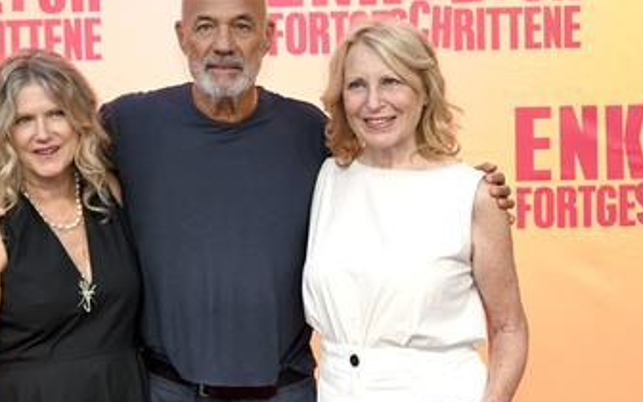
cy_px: 222
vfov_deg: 15.2
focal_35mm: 86
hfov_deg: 24.0
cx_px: 231
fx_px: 1507
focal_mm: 63
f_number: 6
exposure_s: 1/200
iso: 800
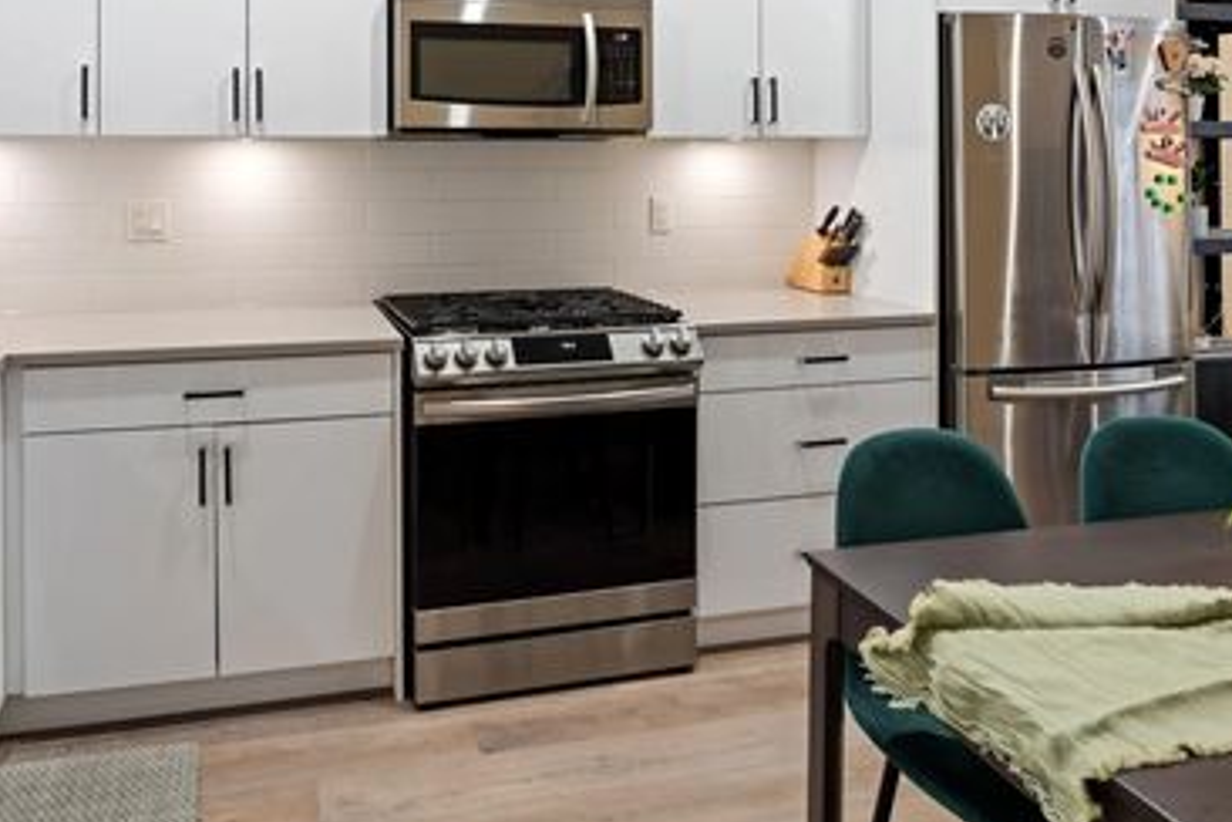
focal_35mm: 28
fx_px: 958
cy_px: 140
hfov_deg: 64.7
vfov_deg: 43.7
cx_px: 478
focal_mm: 16
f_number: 8
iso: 100
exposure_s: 1.6
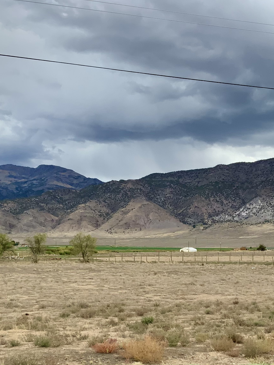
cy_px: 239
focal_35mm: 51
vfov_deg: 37.2
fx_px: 539
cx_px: 165
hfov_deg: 28.5
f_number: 1.8
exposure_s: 1/749
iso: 16
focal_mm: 3
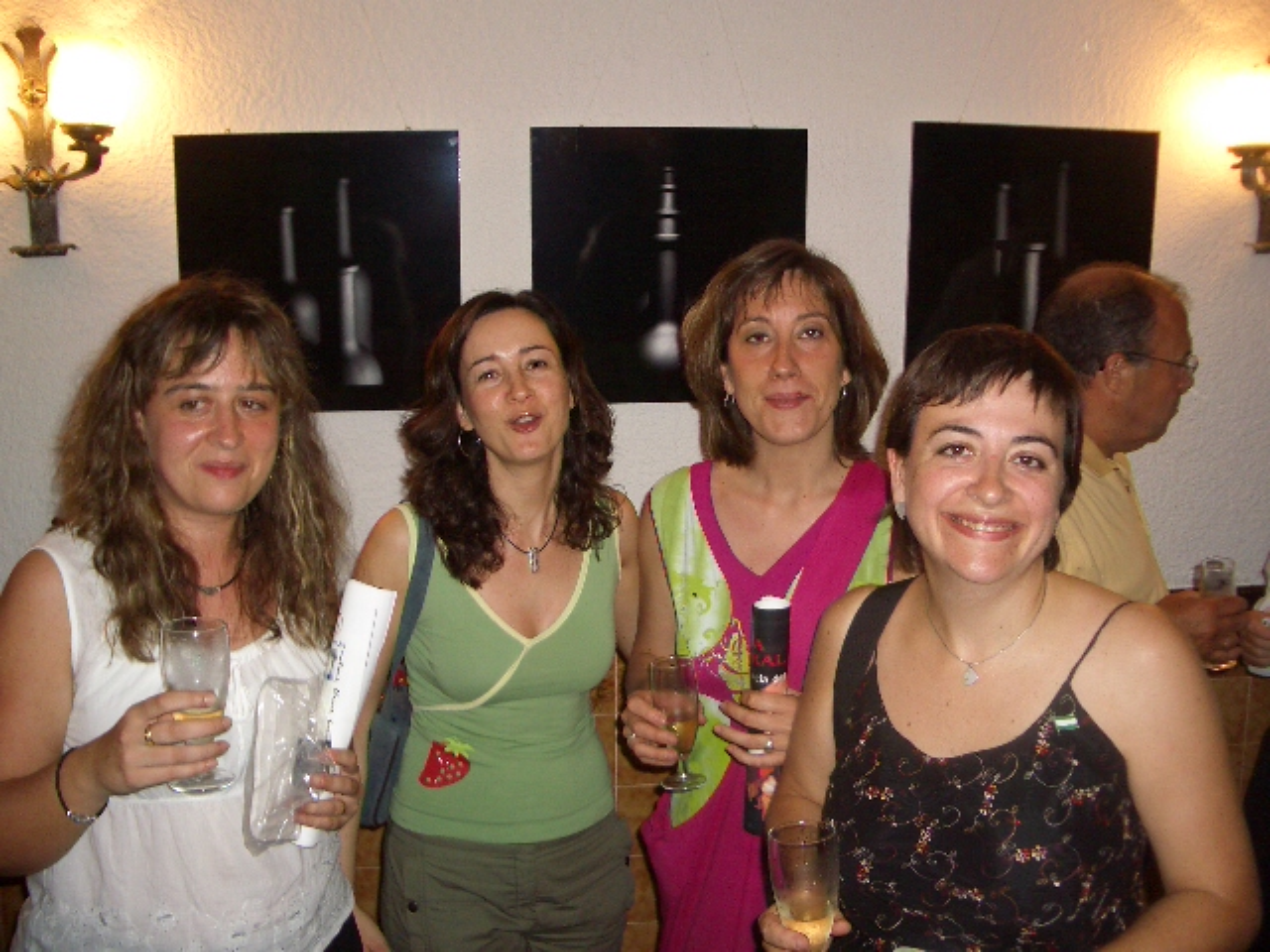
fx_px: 1284
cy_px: 476
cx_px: 635
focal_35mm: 35
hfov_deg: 52.6
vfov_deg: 40.7
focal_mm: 5.8
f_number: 2.6
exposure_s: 1/60
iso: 100
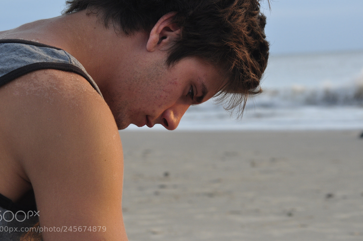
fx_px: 937
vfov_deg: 14.7
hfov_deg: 21.9
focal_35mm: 93
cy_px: 119
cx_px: 173
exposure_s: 1/50
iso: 400
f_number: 8
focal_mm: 58
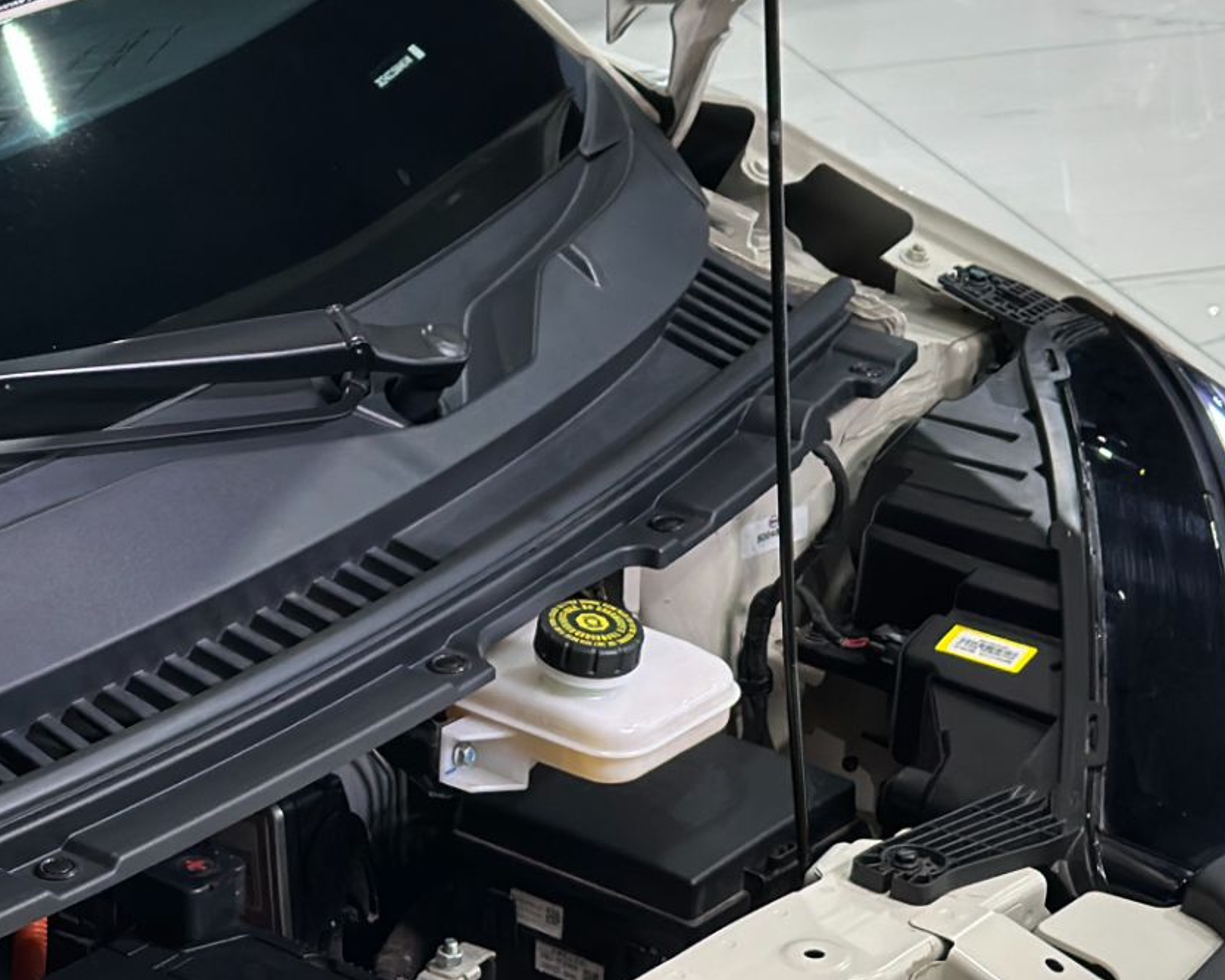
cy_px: 961
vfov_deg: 14.1
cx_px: 134
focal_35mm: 108
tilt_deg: -29.7
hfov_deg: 17.5
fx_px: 3915
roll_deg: +0.8
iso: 160
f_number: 1.78
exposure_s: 1/120
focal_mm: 6.86
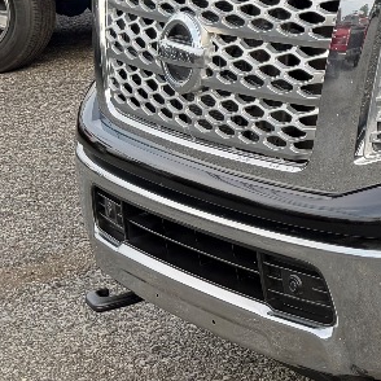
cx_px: 761
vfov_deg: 16.2
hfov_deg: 14.1
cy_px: -58
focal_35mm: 104
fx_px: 1295
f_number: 1.78
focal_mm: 6.76
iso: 80
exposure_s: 1/163
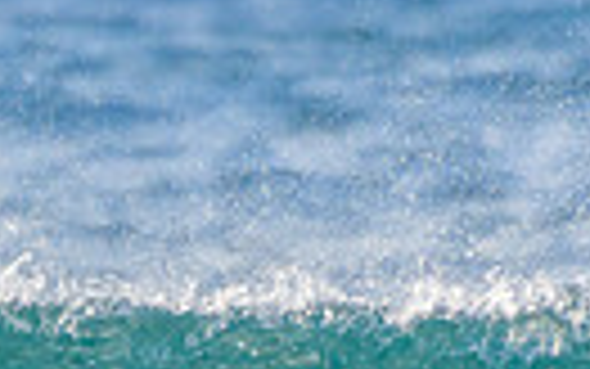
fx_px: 61852
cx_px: -149
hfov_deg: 0.5
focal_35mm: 3845
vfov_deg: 0.3
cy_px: 632
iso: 1600
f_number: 11
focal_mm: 850
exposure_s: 1/2000
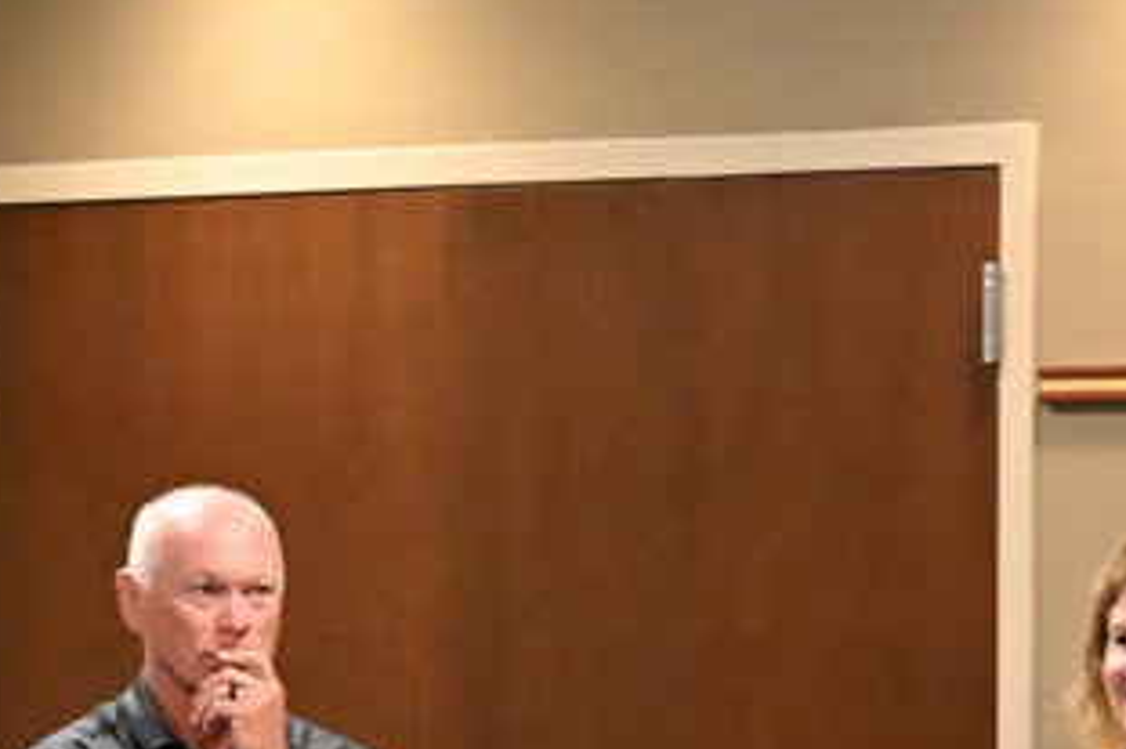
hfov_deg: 5.9
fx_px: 10816
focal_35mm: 346
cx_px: -58
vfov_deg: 4.0
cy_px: 610
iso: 12800
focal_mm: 105
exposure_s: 1/125
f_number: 7.1
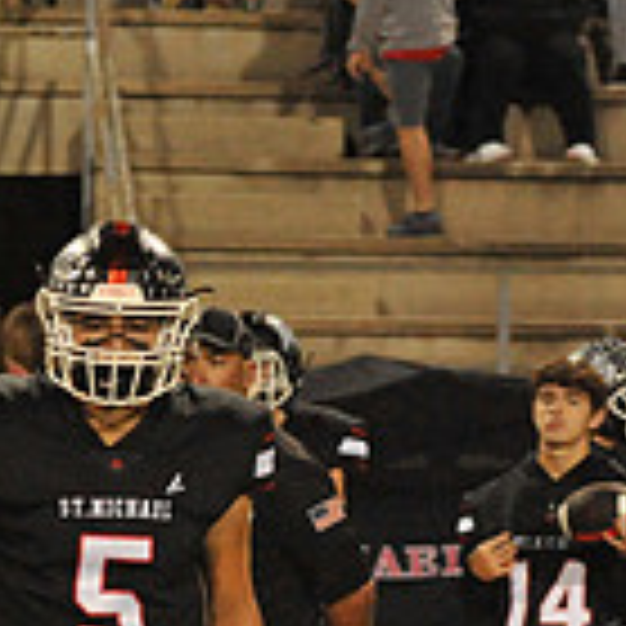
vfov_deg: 4.4
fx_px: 8143
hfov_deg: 4.4
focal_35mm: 398
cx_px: -468
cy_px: 608
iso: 6400
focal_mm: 112
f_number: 5
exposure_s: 1/200
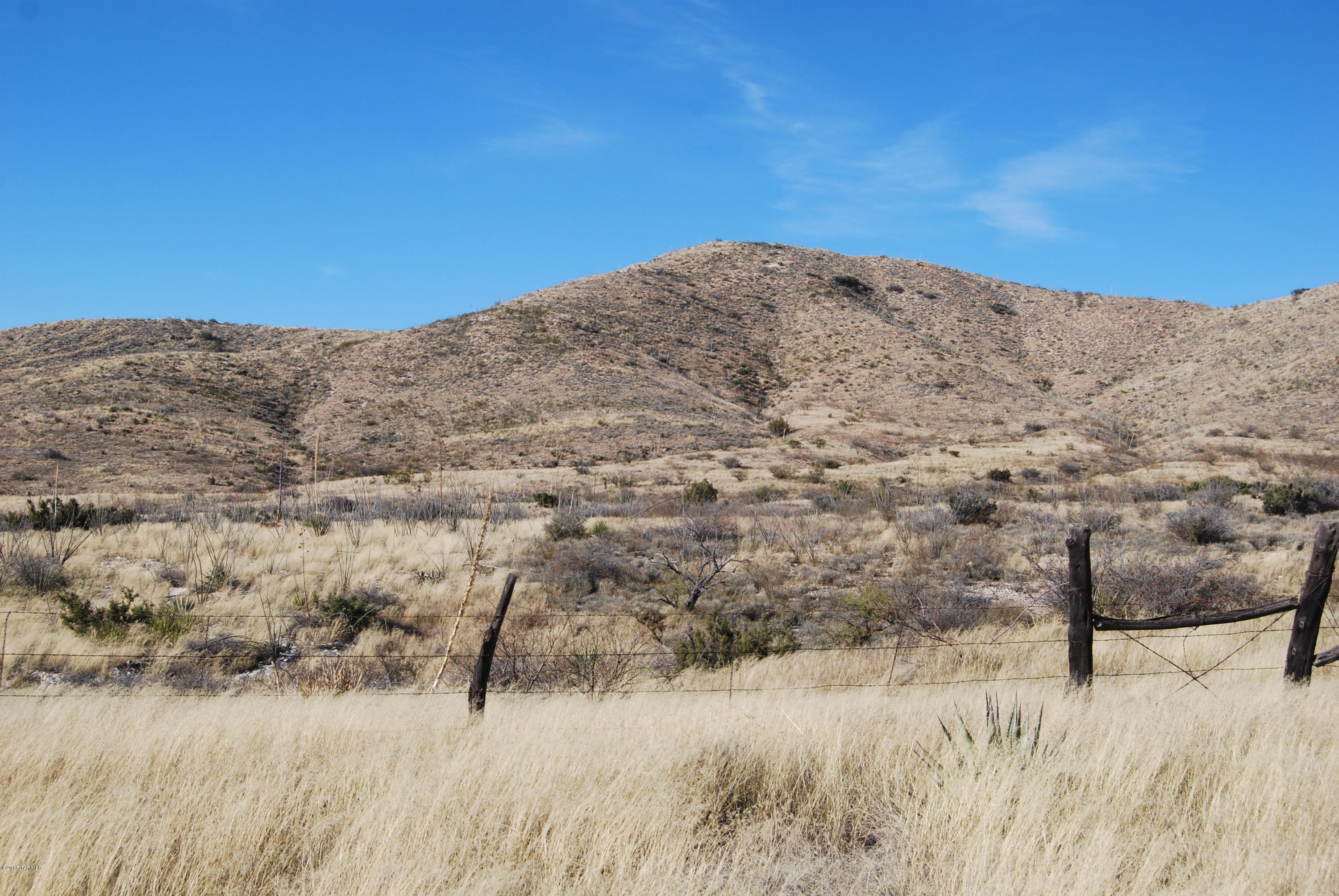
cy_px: 448
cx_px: 670
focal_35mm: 45
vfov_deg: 29.9
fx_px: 1676
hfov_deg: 43.6
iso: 100
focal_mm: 30
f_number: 8
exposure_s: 1/250
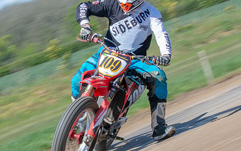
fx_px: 1963
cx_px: 48
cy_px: 120
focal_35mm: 299
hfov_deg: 7.0
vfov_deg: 4.4
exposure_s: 1/160
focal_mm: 70
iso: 200
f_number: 8
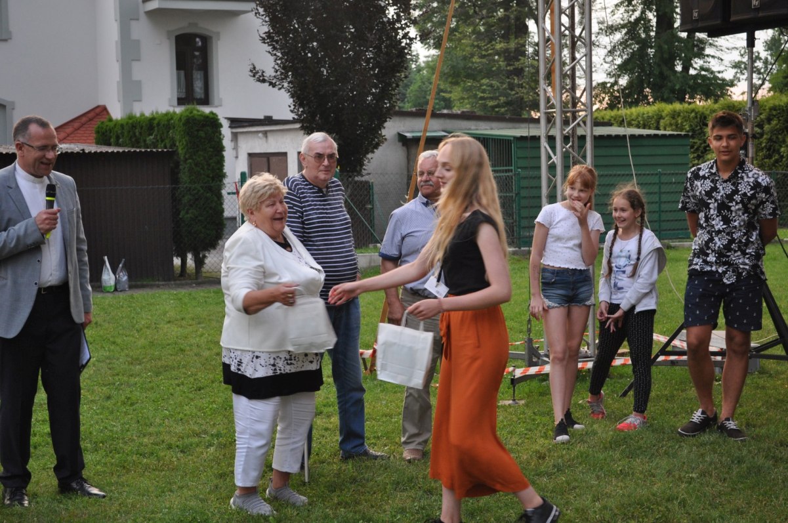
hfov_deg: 33.4
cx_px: 394
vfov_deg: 22.6
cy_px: 262
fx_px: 1311
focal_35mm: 60
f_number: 5.3
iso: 720
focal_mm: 40
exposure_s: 1/60
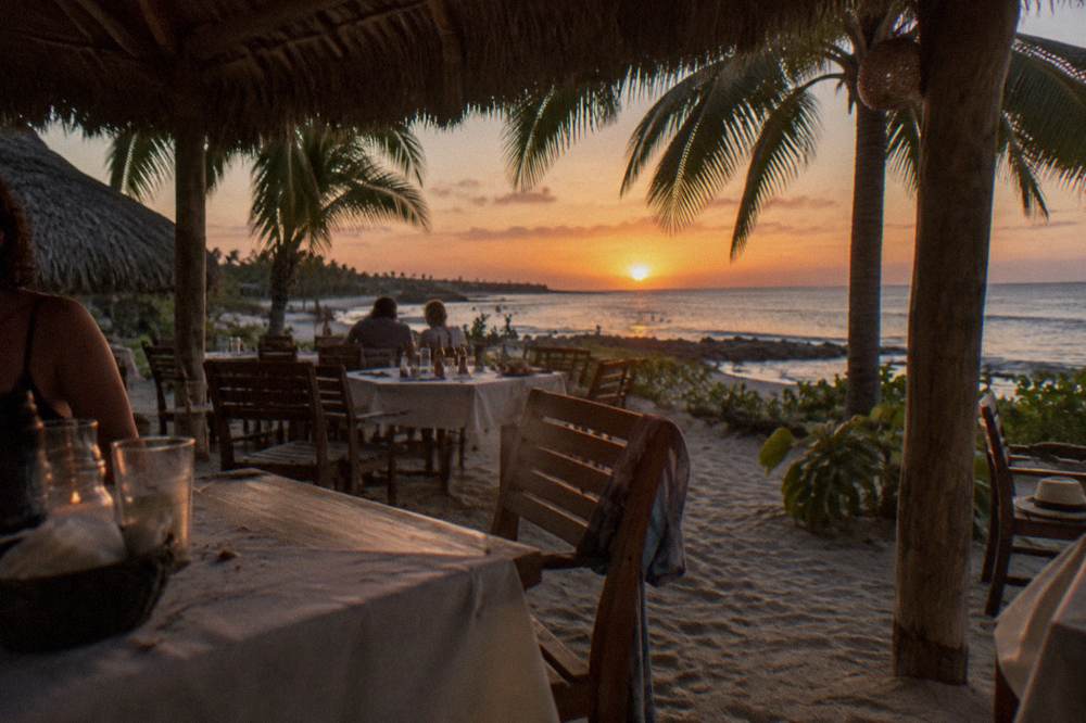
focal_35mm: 40
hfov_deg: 48.5
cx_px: 543
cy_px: 362
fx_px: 1206
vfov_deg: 33.4
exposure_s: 1/160
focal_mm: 40
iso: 640
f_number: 11
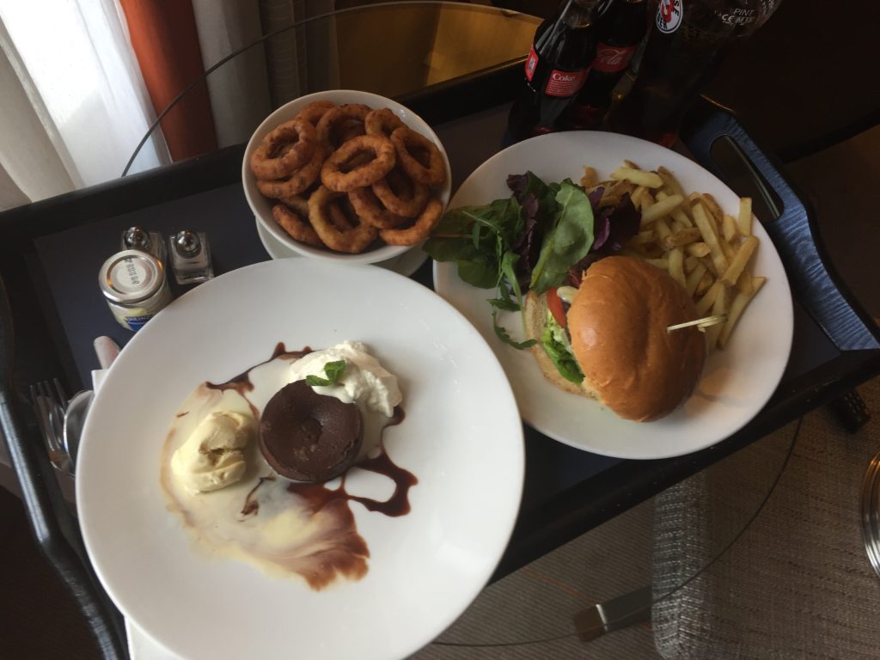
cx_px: 440
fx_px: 737
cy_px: 330
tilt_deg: -64.9
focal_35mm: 29
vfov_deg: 48.2
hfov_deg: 61.7
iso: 40
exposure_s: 1/50
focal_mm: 4.15
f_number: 2.2
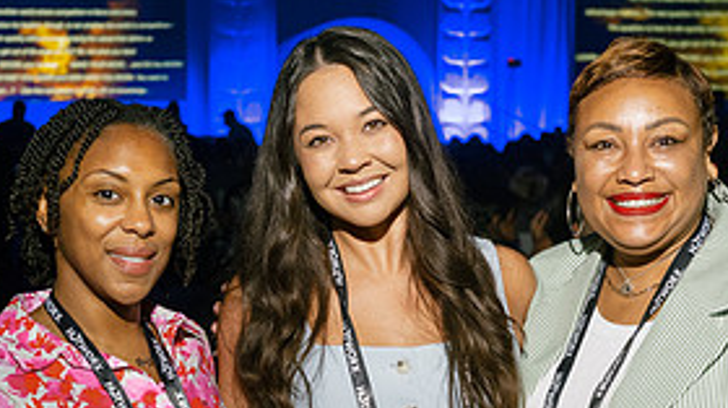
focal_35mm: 76
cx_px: 320
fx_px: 1466
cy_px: 357
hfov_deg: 27.9
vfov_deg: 15.7
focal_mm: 35
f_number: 4
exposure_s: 1/160
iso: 1250
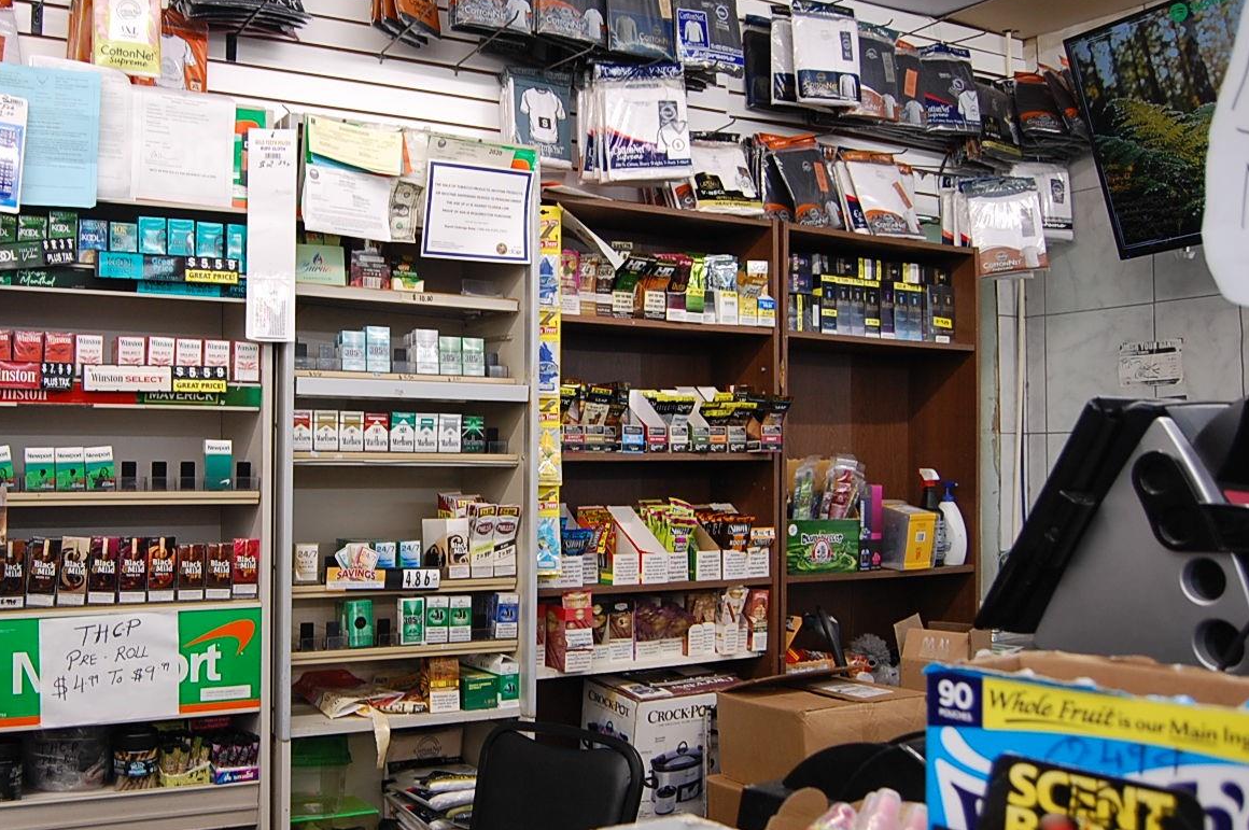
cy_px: 422
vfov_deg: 37.8
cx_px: 441
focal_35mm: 35
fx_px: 1213
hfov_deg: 53.6
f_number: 4
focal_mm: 18
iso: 400
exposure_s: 1/60
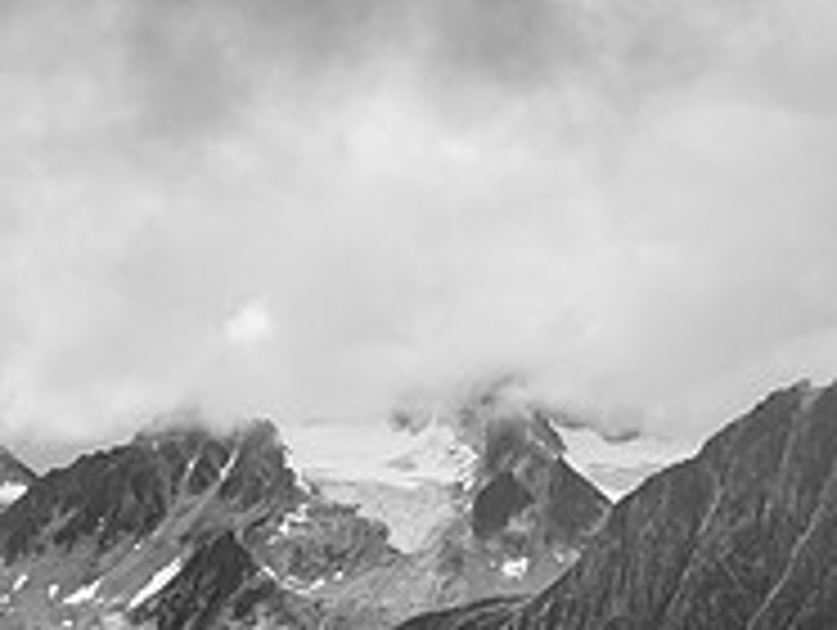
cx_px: 216
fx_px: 1961
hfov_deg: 23.9
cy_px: 443
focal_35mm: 81
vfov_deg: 18.2
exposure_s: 1/1000
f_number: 5
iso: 400
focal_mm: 13
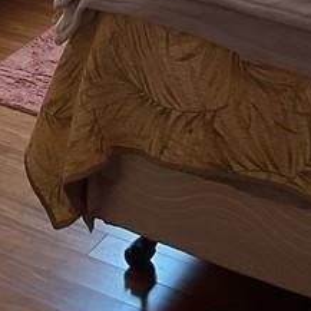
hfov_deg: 14.0
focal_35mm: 121
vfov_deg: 13.2
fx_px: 1230
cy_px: -228
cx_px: -47
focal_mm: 3
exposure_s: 1/120
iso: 64
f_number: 1.8
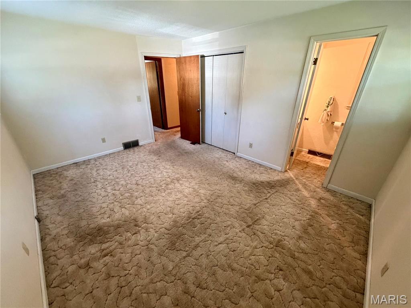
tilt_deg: -24.8
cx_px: 206
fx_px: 166
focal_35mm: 14
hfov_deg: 102.1
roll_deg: +0.7
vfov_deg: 85.7
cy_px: 154
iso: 500
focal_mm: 2.22
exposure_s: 1/60
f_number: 2.2
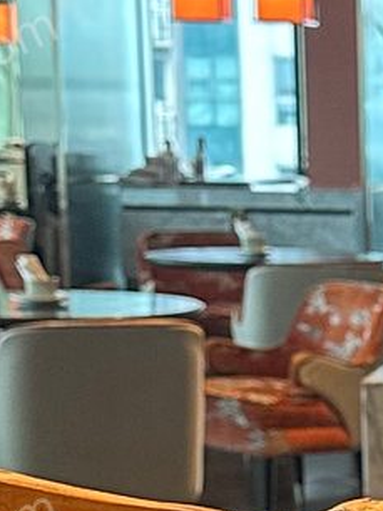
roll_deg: -3.1
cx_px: 746
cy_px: 606
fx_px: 2477
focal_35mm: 168
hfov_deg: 8.4
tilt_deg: -11.5
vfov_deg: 11.5
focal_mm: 6.86
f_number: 1.78
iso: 250
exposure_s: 1/102
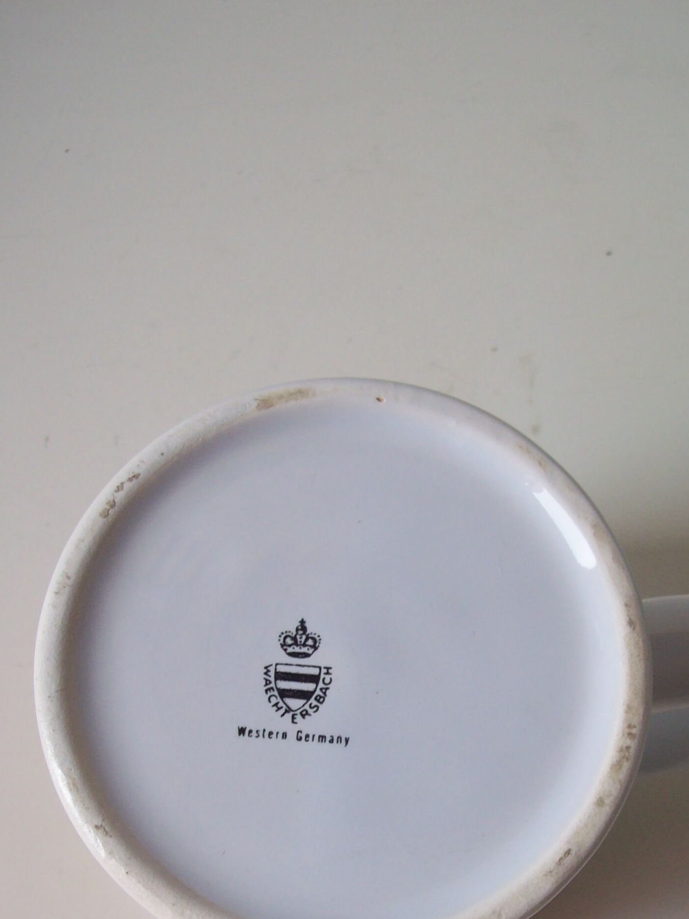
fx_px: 1460
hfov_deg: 26.5
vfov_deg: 34.2
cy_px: 685
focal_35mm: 55
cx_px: 391
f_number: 2.7
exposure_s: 1/64.6
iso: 80
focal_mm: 6
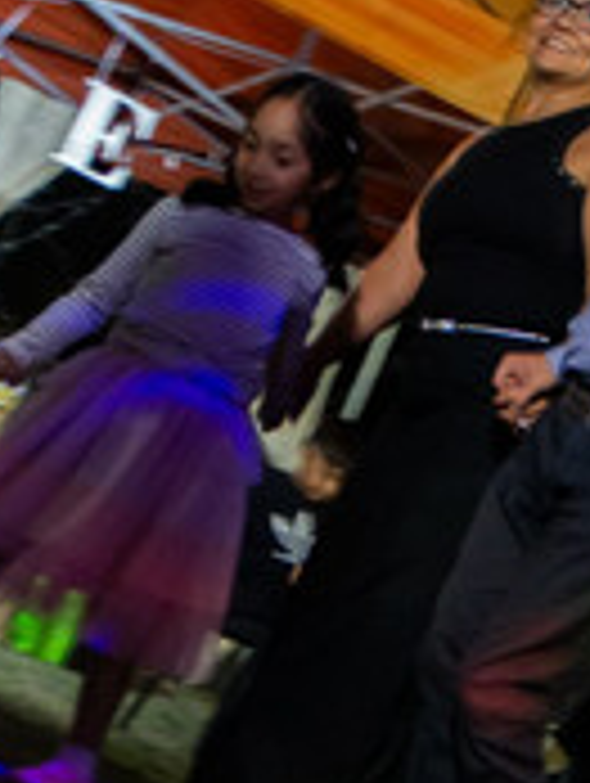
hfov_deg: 16.5
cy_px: 486
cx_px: 318
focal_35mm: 90
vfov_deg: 21.7
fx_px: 2040
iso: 2000
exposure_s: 1/30
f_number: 2.8
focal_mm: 17
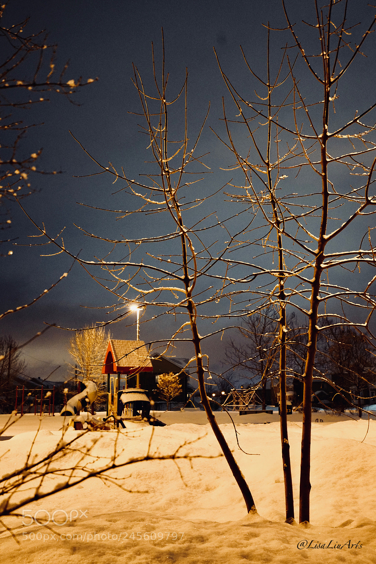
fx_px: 549
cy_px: 282
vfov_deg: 54.4
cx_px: 188
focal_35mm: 35
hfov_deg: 37.8
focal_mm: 35
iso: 6400
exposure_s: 1/25
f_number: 4.5
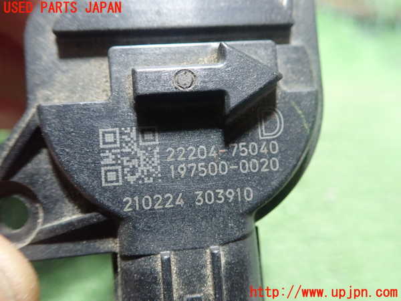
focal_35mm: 30
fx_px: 348
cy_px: 150
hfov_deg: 60.0
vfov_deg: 46.8
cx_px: 200
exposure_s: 1/50
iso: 800
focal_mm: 5.5
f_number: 2.3
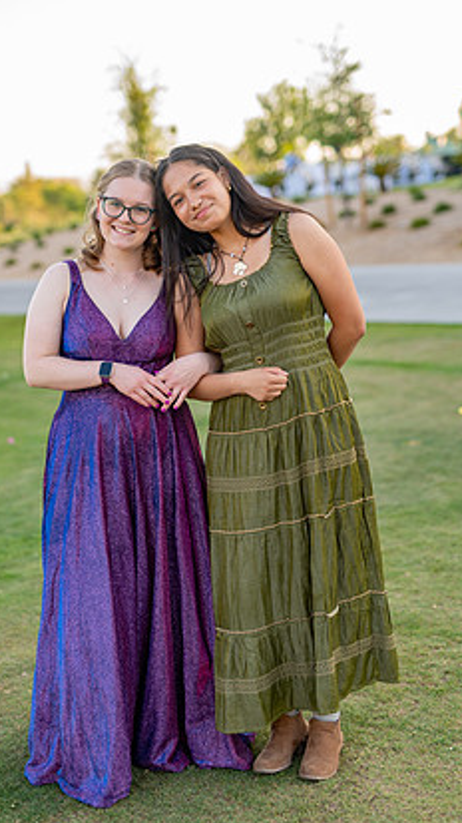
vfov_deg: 36.6
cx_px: 192
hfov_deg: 21.0
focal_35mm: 57
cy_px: 389
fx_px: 1243
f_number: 2
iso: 100
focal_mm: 50
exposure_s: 1/400
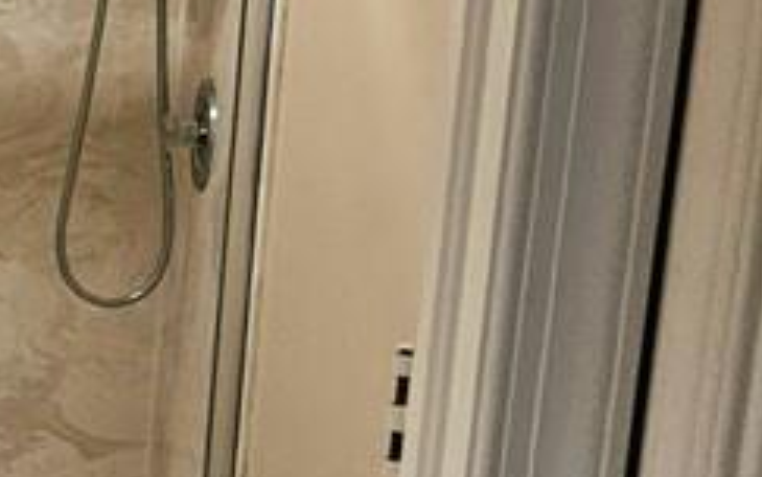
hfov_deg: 18.2
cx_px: -837
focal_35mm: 58
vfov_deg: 22.4
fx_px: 1205
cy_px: 198
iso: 125
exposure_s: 1/60.2
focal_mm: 1.7
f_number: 2.2
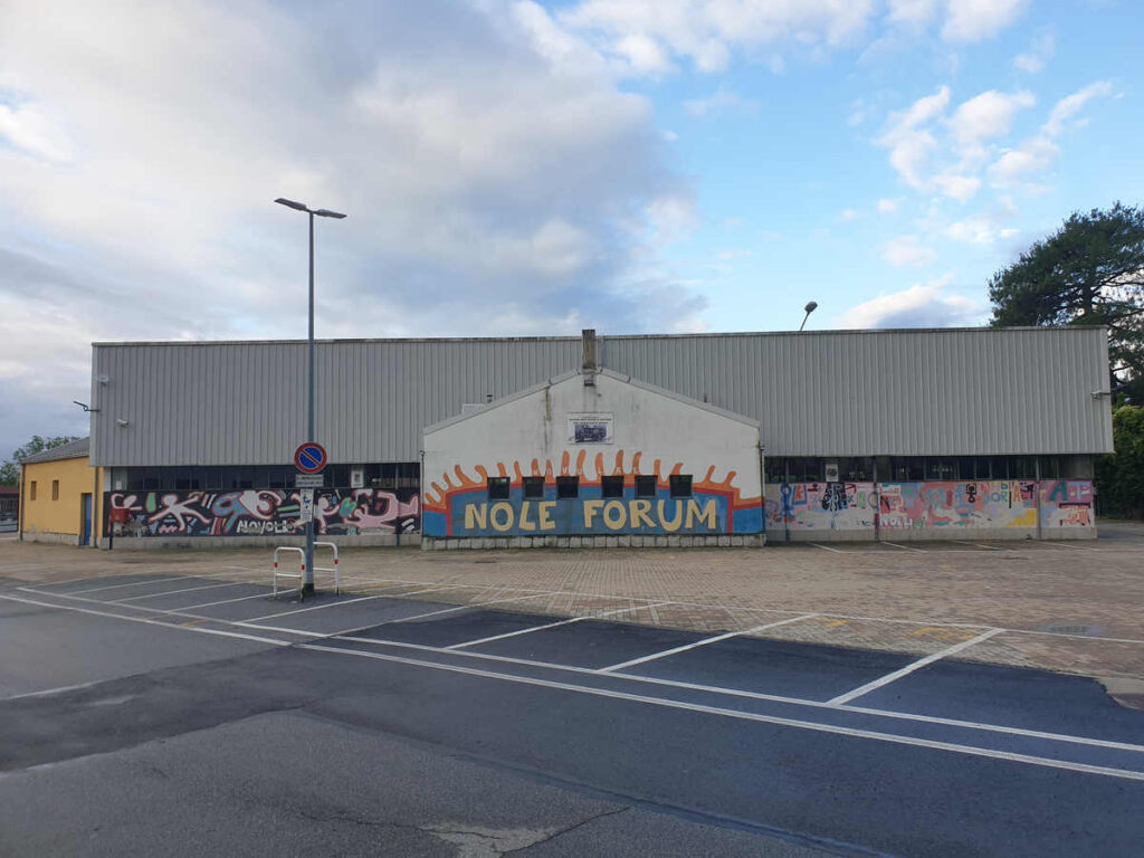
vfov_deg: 53.1
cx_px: 572
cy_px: 429
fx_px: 859
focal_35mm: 26
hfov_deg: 67.3
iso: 50
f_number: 2.4
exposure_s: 1/407
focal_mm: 4.3
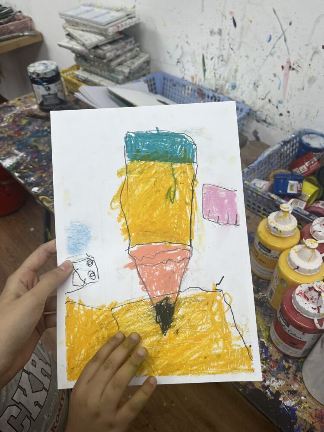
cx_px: 162
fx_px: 324
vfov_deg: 67.3
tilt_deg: -46.7
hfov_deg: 53.1
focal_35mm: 26
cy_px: 216
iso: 40
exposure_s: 1/255
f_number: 1.6
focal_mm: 5.1
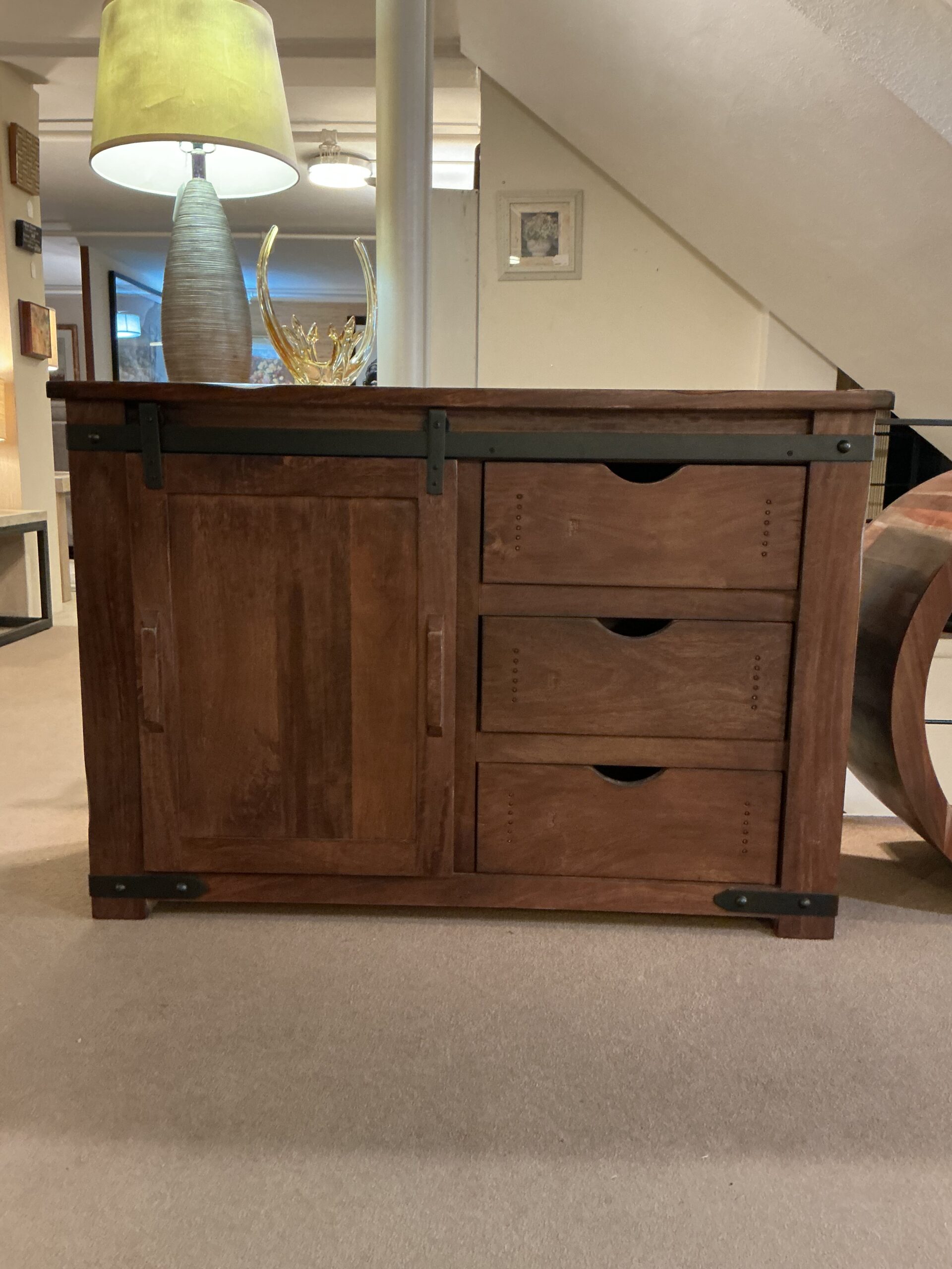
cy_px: 634
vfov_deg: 61.7
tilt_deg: -10.5
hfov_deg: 48.2
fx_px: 1063
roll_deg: -0.8
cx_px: 476
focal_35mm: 29
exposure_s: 1/40
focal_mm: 3
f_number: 1.8
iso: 320
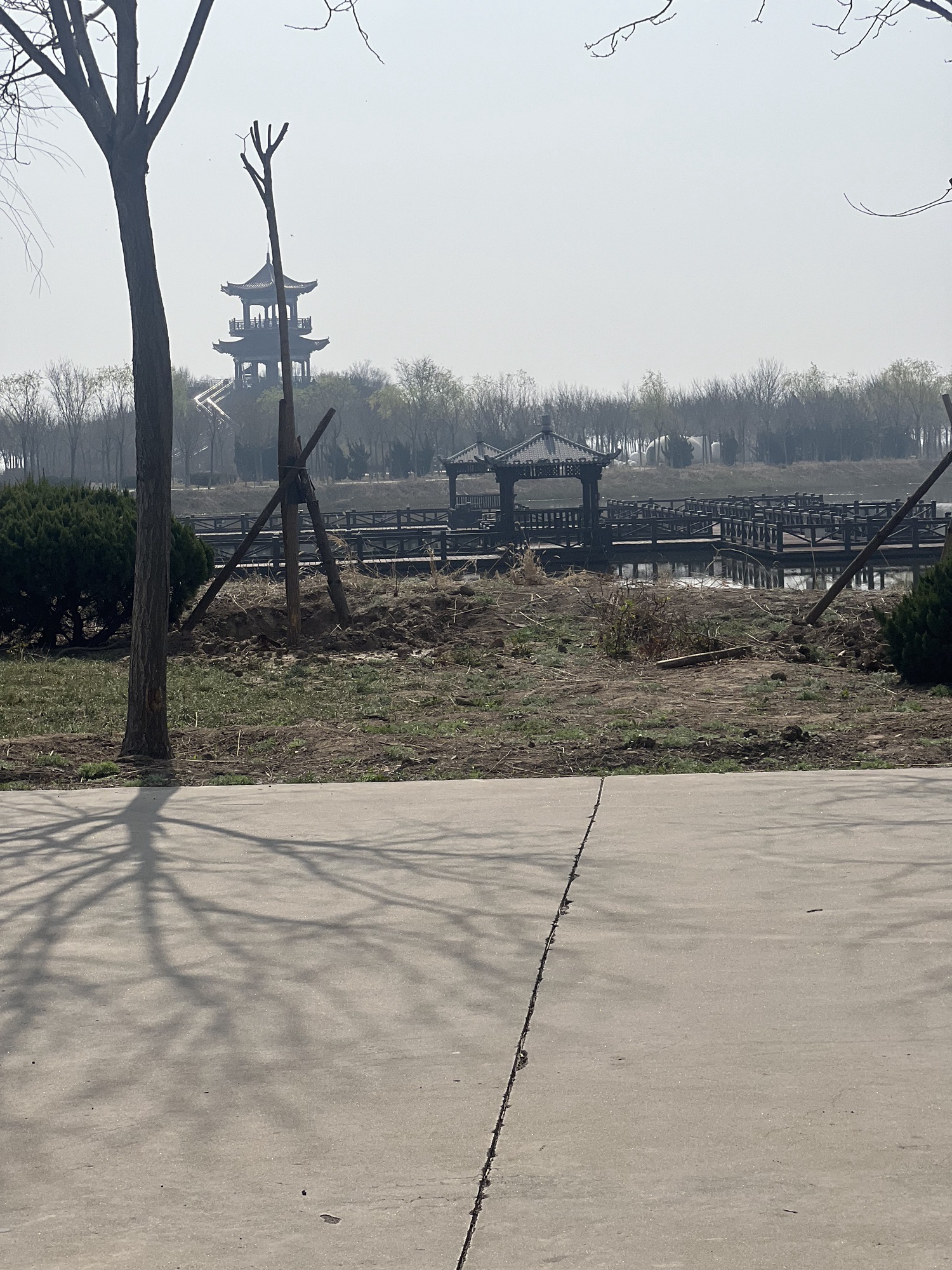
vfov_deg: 25.3
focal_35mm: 77
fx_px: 2824
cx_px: 476
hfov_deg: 19.1
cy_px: 635
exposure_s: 1/2481
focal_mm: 9
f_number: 2.8
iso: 32
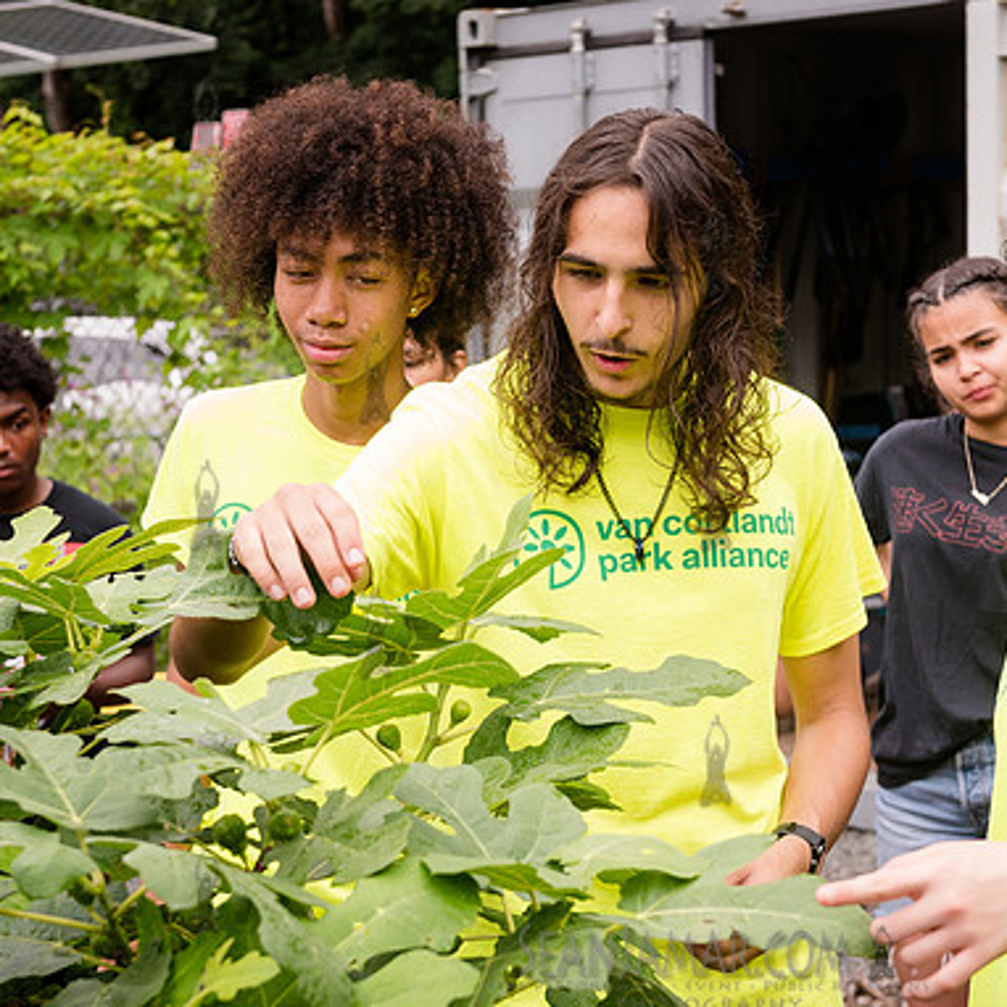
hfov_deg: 19.3
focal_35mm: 90
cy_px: 488
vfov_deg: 19.3
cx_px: 510
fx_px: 2962
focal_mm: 55
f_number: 4.5
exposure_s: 1/500
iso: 640
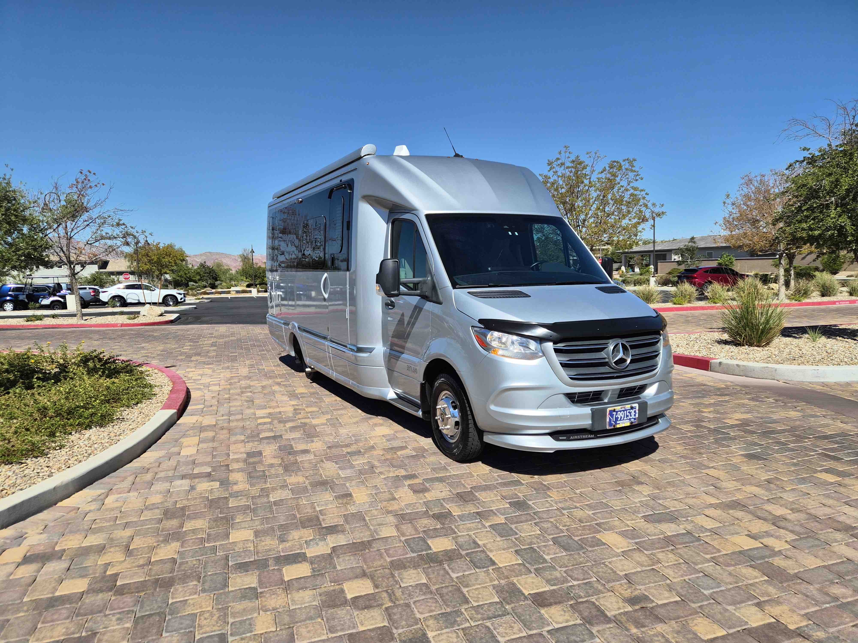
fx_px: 570
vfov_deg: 58.9
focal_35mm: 23
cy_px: 322
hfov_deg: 73.9
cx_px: 429
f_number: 1.8
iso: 80
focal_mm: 5.4
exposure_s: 1/7696
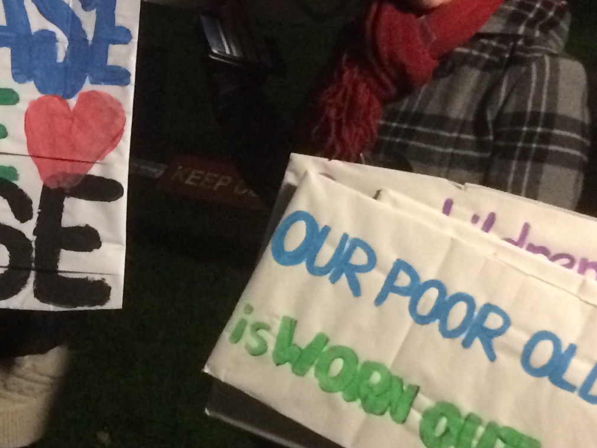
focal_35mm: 94
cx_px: 75
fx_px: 1621
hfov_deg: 20.5
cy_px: 153
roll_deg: +0.4
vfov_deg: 15.7
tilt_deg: -9.6
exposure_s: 1/17
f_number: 2.2
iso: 500
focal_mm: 4.15
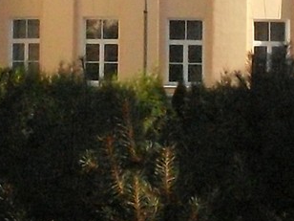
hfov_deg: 11.1
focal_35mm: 177
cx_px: 27
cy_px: 13
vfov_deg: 8.4
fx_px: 1503
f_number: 8.4
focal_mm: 6.3
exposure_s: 1/500
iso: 400
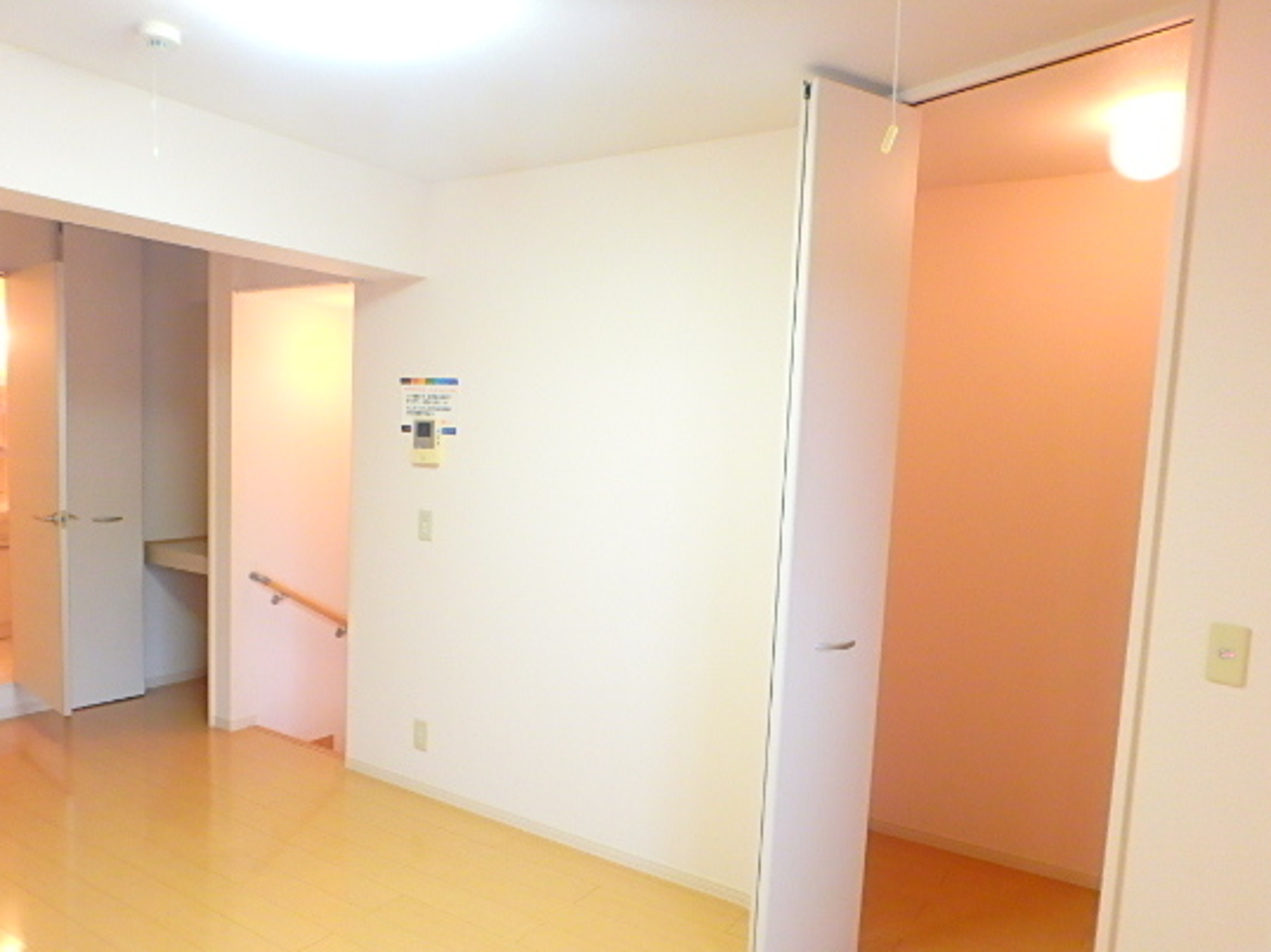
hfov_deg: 69.3
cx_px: 588
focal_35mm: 25
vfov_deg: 54.6
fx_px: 918
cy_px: 550
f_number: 3.5
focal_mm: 3.7
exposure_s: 1/30
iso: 400
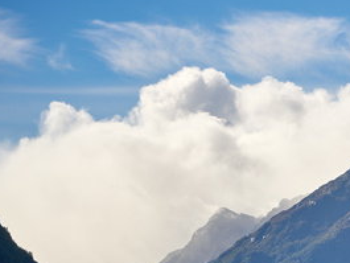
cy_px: 264
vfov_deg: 6.9
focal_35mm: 216
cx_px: 365
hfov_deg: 9.1
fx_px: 2185
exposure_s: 1/640
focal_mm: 85
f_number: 8
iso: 100
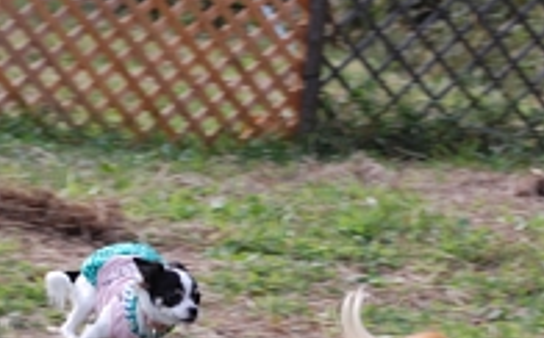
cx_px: 223
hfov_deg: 12.5
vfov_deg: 7.8
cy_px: 277
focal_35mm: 168
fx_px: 2488
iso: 400
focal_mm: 55
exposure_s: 1/200
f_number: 10
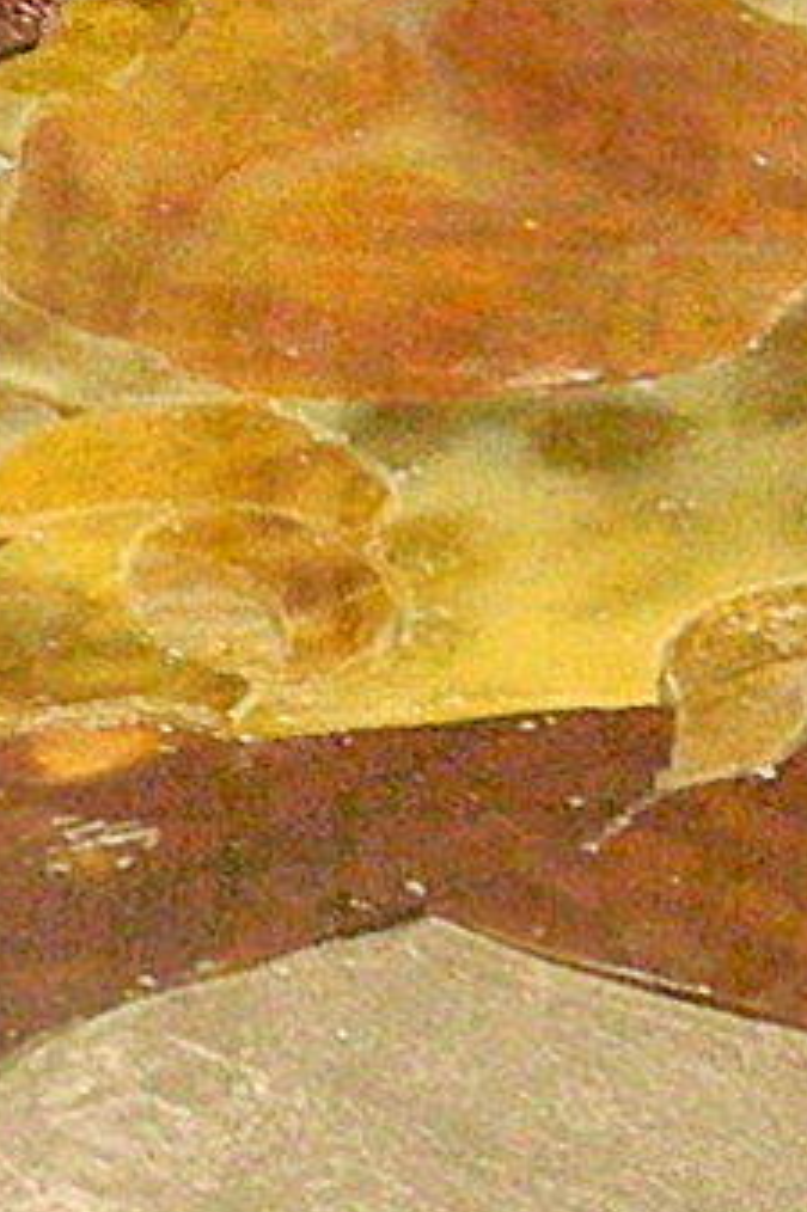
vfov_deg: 4.5
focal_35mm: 463
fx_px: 15583
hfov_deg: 3.0
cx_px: 760
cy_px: 724
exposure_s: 1/38.3
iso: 3200
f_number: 5
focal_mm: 26.8
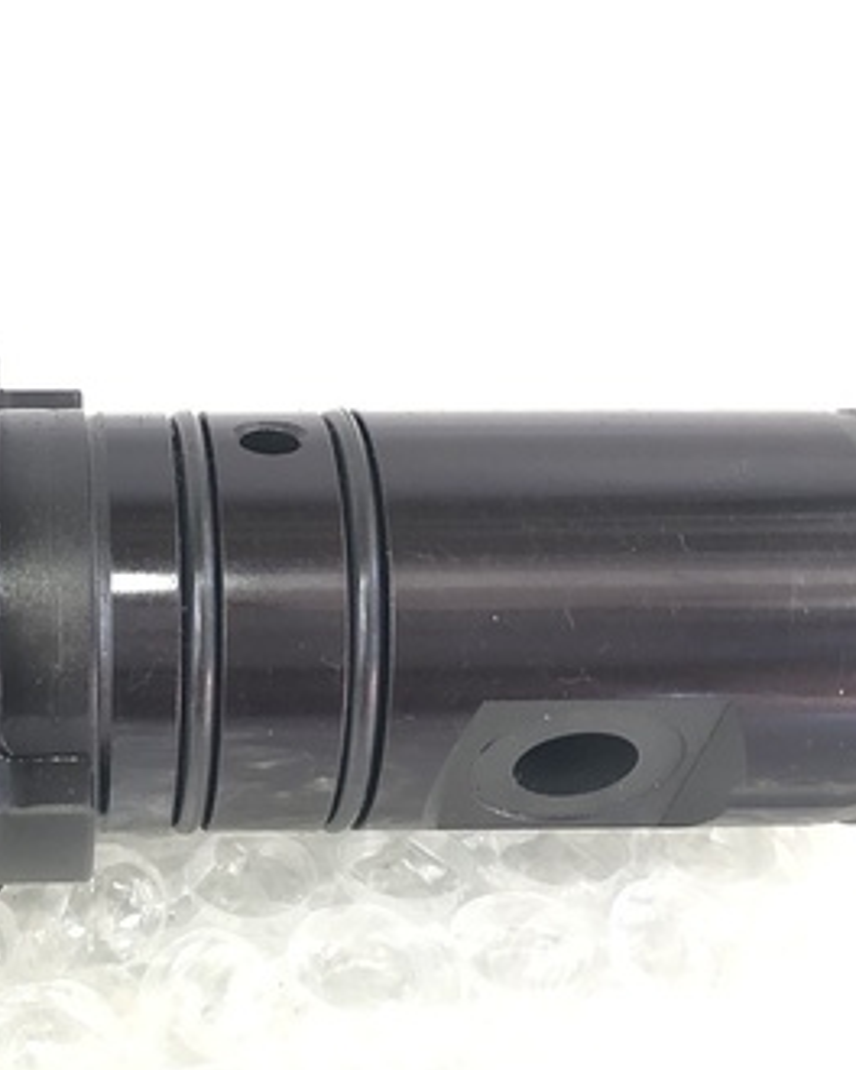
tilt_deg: -52.0
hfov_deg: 27.5
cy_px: 636
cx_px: 81
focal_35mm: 53
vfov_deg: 35.3
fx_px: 1678
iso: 64
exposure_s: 1/15
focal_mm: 3.99
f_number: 1.8
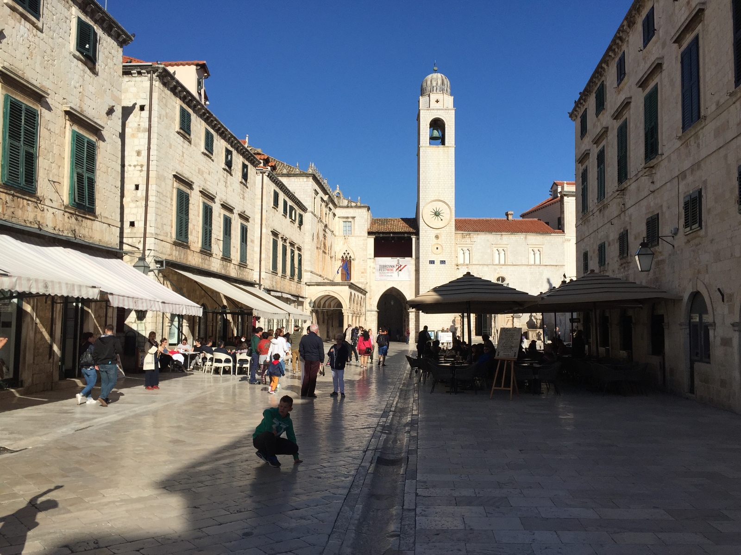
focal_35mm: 29
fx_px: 621
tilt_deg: +5.3
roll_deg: -0.6
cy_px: 278
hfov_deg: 61.7
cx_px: 370
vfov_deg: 48.2
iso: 32
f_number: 2.2
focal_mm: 4.15
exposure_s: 1/3968
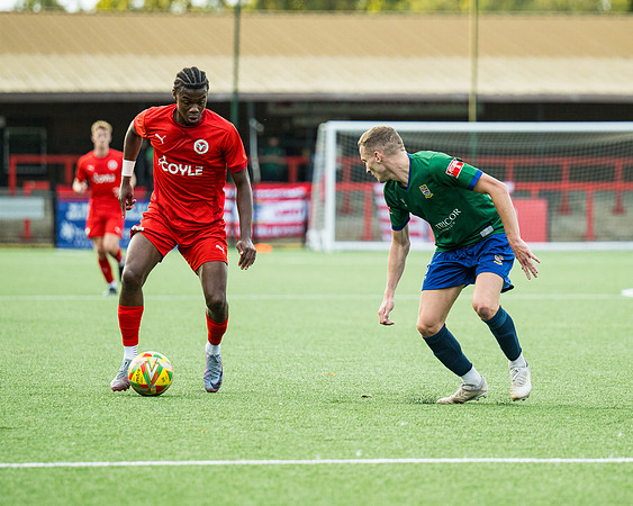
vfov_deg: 5.5
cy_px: 254
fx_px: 5238
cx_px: 349
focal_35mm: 280
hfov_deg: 6.9
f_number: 2.8
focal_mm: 150
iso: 800
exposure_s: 1/800
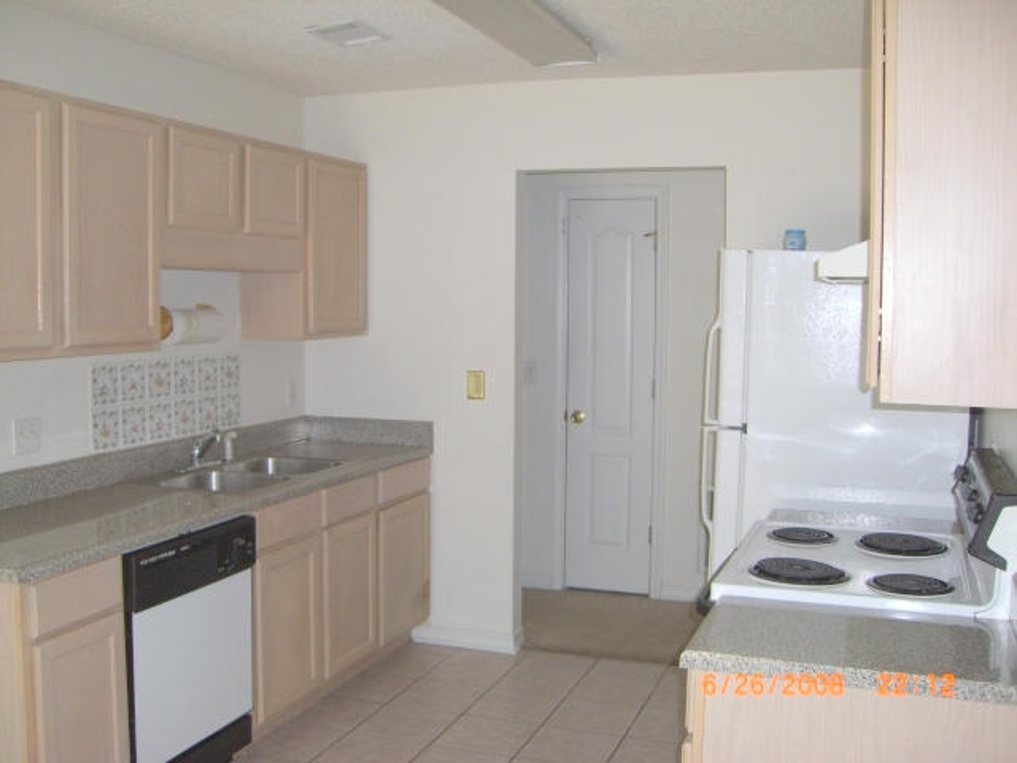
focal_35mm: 38
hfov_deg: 49.0
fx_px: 1116
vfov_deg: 37.7
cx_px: 508
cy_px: 382
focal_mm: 6.2
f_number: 2.7
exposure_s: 1/60
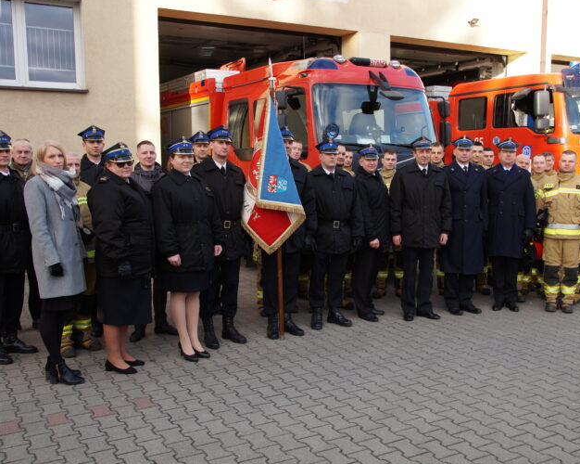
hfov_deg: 48.0
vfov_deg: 39.1
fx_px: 652
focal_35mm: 38
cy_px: 234
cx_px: 296
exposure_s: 1/100
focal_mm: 22
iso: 100
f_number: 5
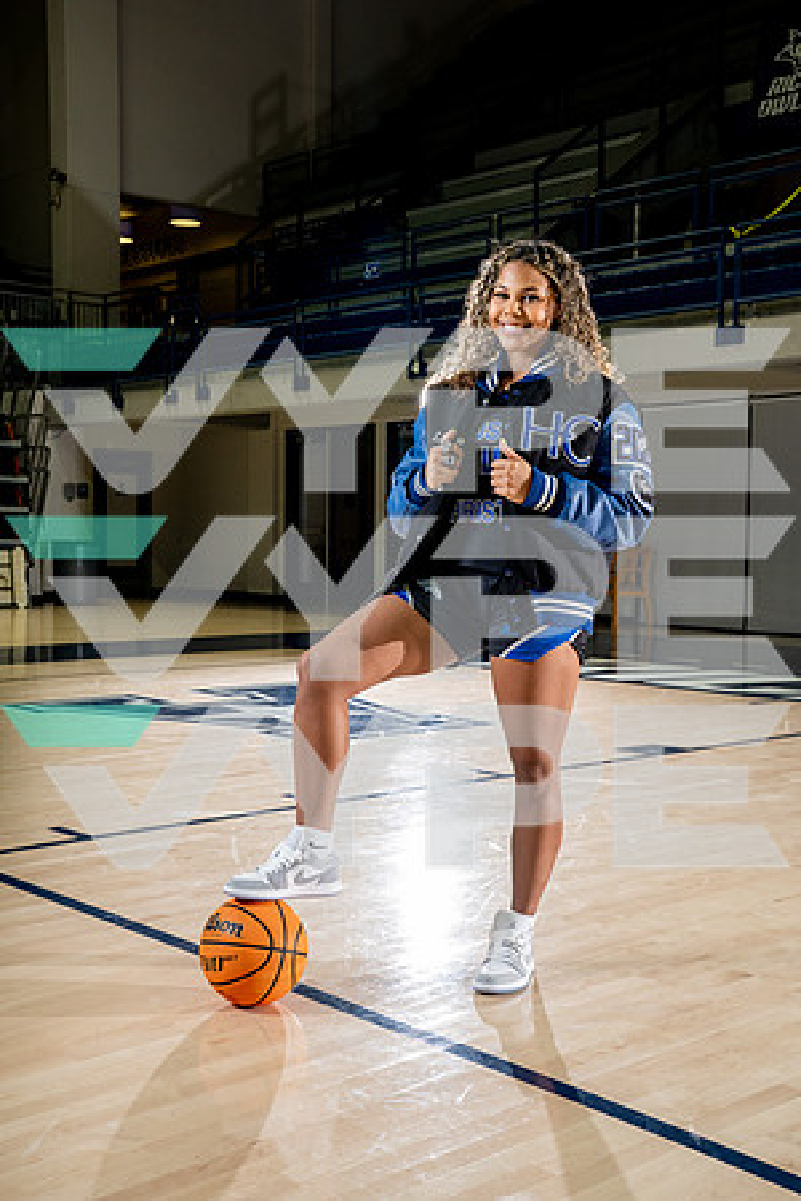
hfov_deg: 30.5
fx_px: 1468
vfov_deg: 44.5
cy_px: 600
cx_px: 400
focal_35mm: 44
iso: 640
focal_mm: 44
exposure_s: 1/250
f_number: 8
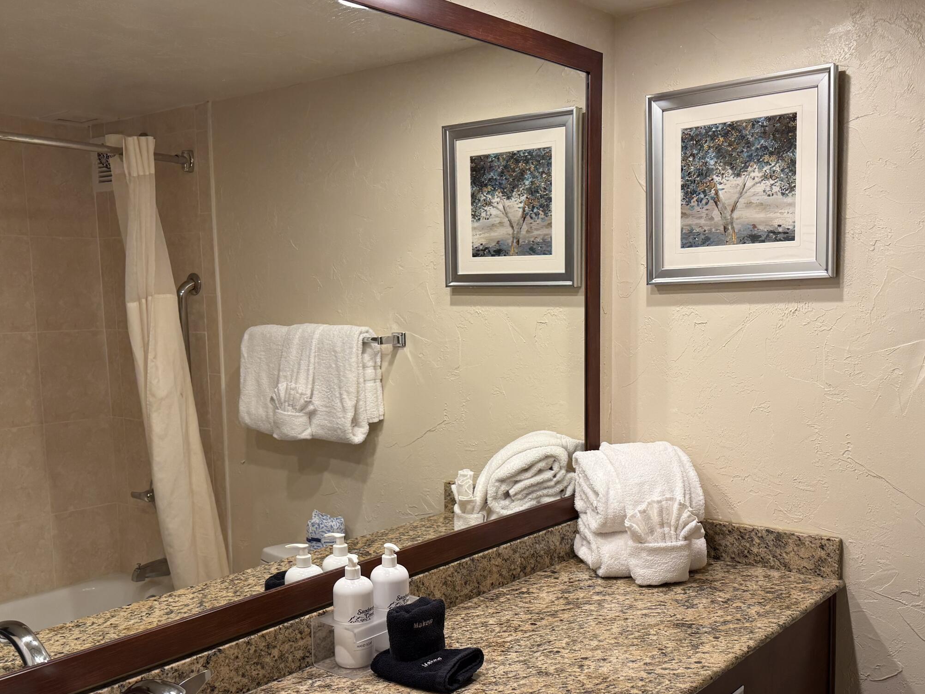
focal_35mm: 36
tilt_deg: -6.8
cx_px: 486
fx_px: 962
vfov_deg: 39.5
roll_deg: +1.0
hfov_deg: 51.3
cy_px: 416
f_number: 1.78
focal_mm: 6.76
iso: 125
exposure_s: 1/120
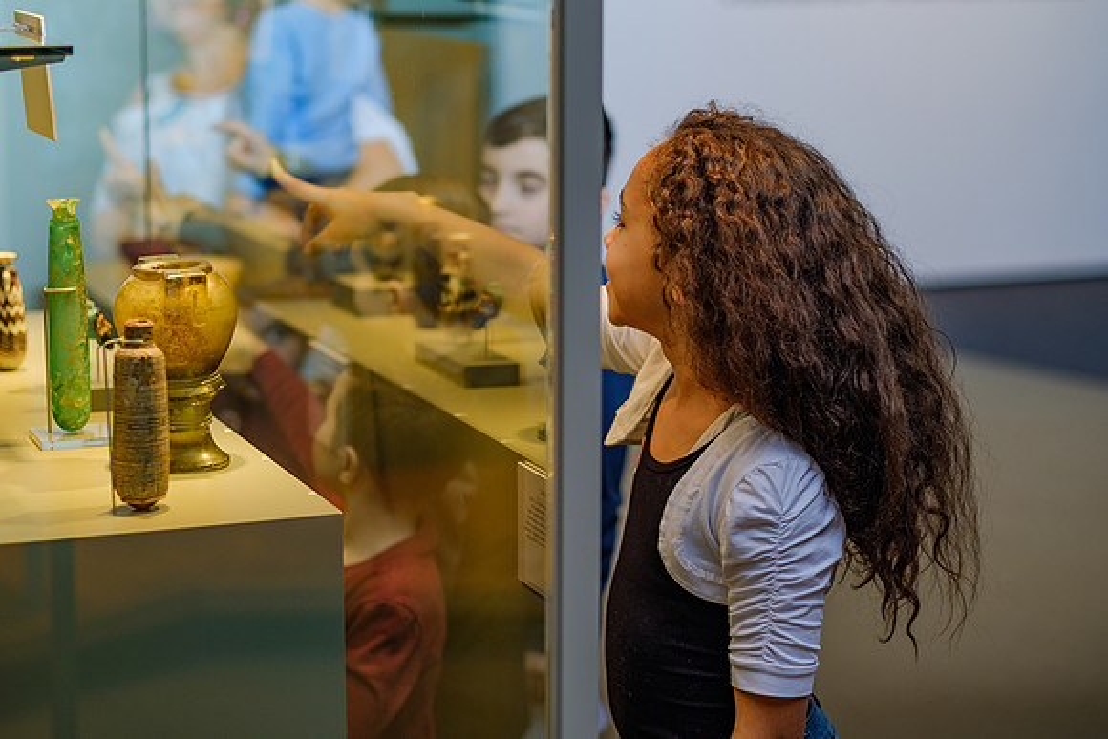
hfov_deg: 23.4
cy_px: 356
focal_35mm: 87
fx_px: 2680
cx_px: 574
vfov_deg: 15.7
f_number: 1.8
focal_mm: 56
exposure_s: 1/125
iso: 200
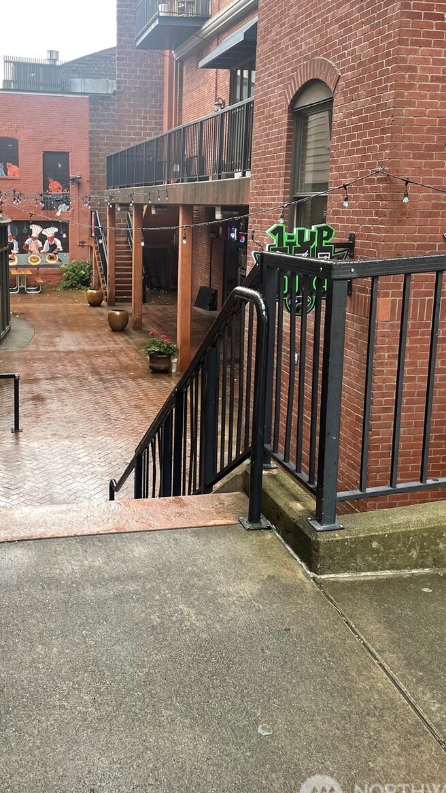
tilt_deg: -10.2
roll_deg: -0.7
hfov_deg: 33.4
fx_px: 735
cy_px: 338
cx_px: 139
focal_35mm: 35
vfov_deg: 56.4
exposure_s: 1/121
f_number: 1.6
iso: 80
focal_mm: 4.2
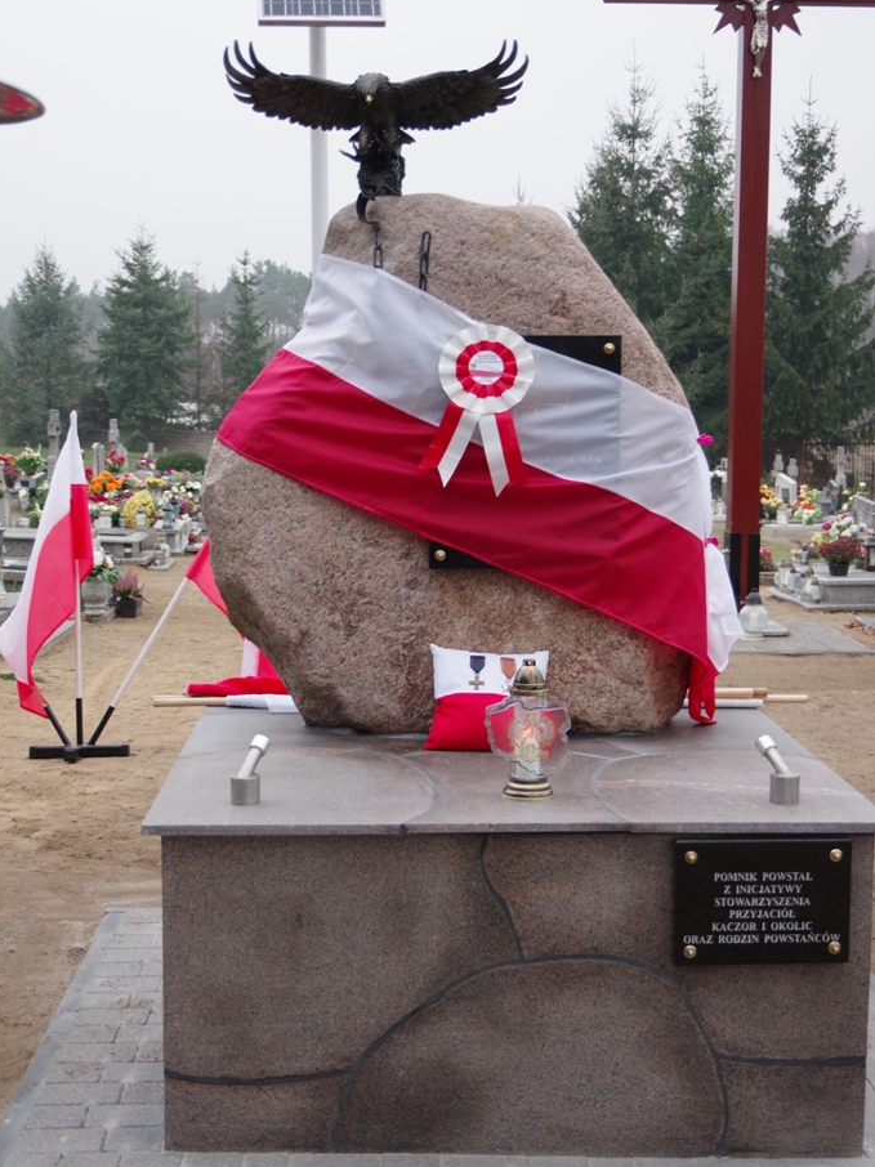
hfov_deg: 29.1
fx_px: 1686
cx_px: 436
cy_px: 584
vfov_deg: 38.2
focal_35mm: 50
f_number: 4.5
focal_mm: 31
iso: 200
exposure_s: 1/100
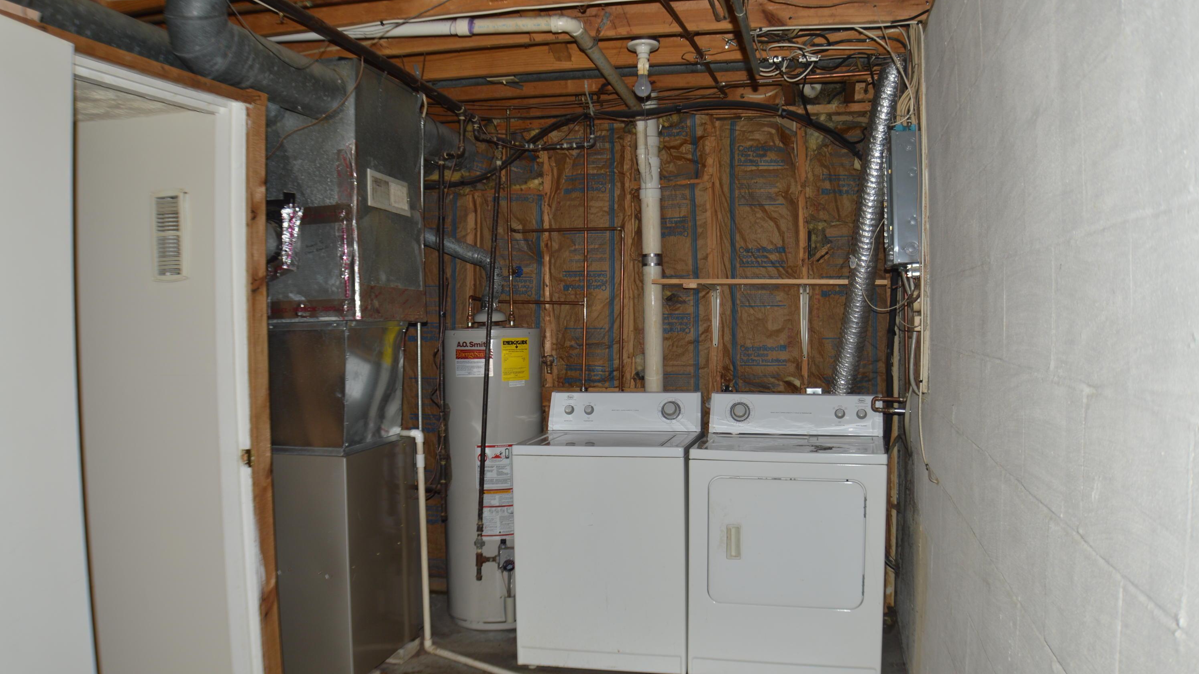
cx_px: 602
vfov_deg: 29.0
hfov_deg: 49.4
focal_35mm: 41
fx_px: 1304
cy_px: 349
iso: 100
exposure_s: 1/60
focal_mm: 26
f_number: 4
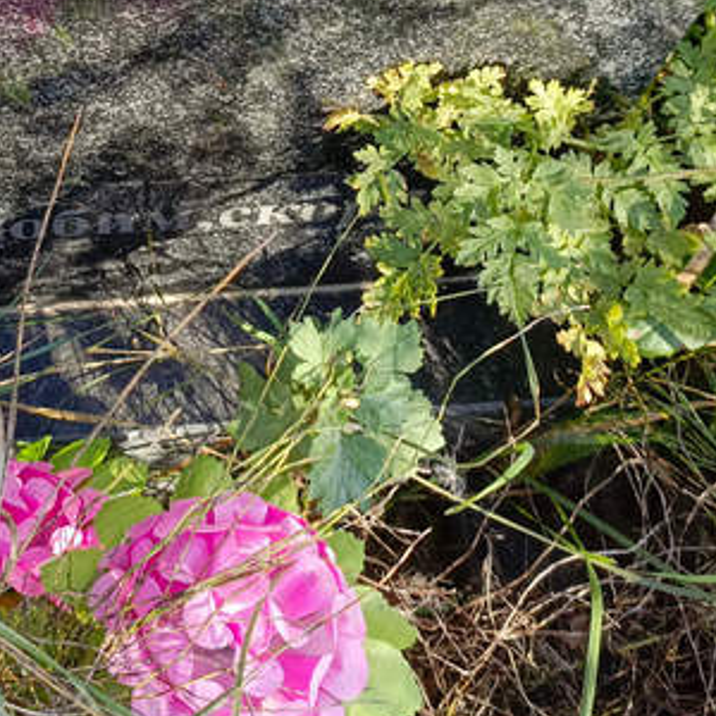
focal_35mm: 59
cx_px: 189
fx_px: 1381
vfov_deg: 27.5
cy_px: 10
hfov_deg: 28.7
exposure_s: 1/239
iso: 110
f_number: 1.69
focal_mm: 4.76
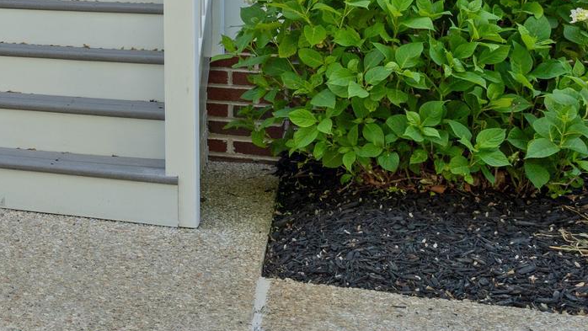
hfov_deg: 21.7
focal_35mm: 83
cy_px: -109
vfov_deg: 14.0
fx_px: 1294
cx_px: -274
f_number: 7.1
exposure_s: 1/100
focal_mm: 18
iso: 200
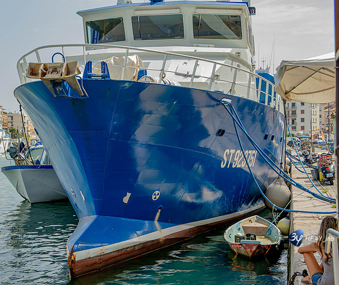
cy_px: 142
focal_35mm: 57
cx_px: 140
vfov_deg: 27.3
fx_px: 586
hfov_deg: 32.2
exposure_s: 1/160
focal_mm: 48
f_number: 6.3
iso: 100
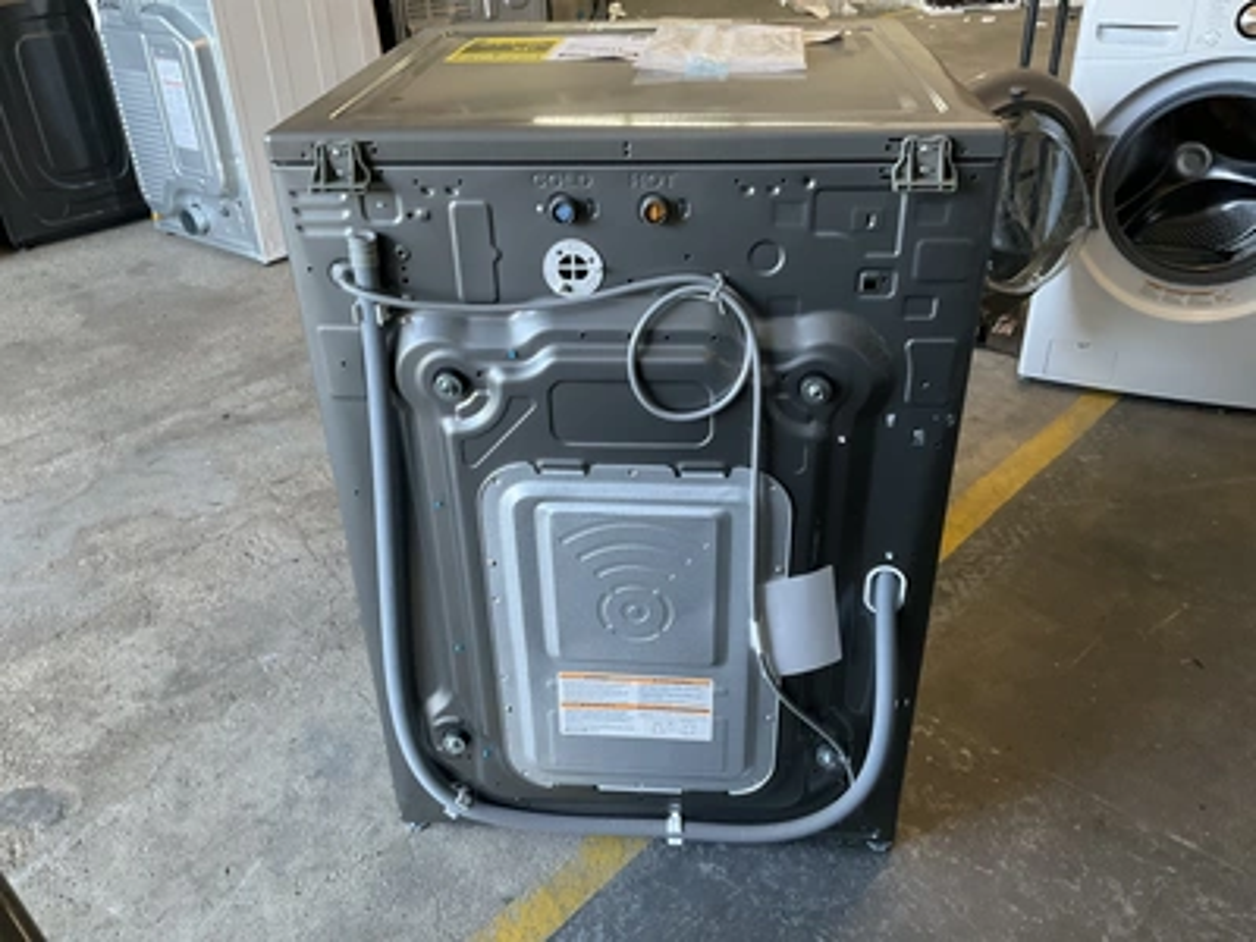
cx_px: 628
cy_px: 471
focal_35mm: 29
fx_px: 1052
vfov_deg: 48.2
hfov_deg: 61.7
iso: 125
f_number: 1.8
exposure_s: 1/60
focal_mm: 3
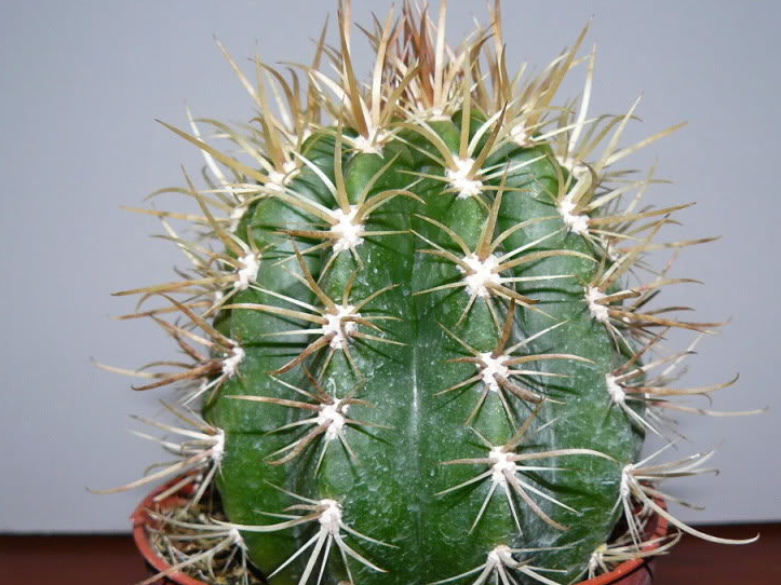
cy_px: 330
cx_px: 386
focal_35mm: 51
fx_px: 1150
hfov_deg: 37.5
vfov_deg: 28.5
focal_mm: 6
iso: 100
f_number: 4
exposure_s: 1/30
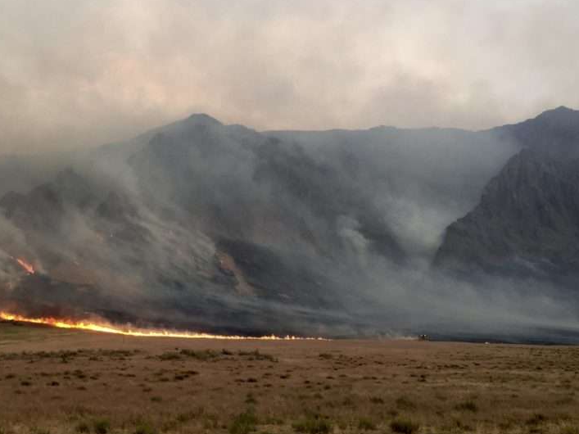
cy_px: 151
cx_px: 201
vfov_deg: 34.1
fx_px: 702
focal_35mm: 42
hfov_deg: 44.3
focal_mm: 4.15
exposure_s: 1/165
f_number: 2.2
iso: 32
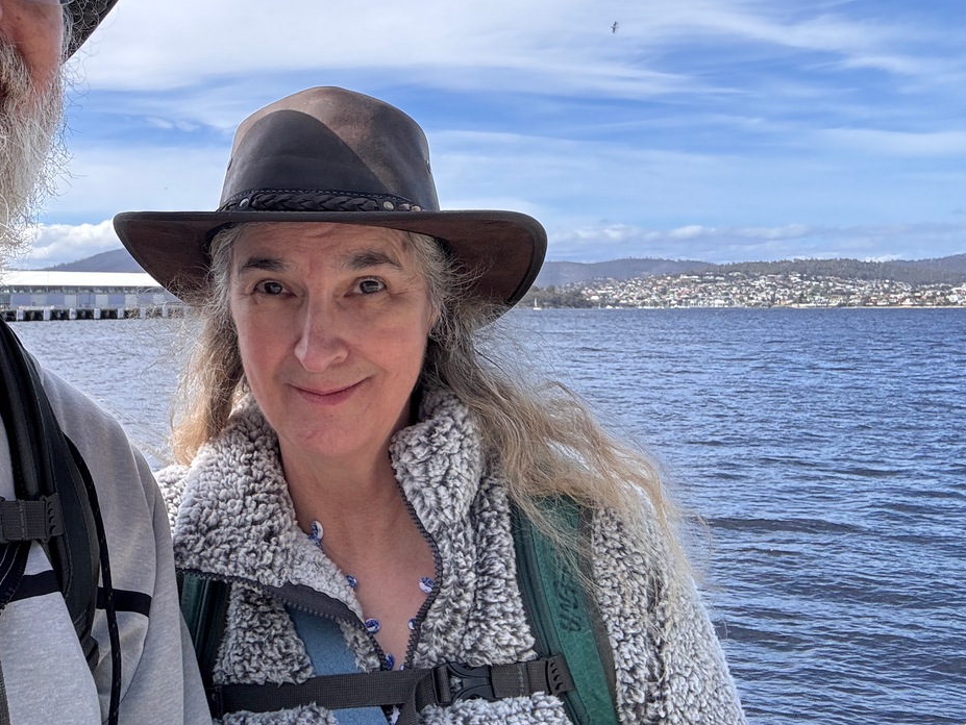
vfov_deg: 34.7
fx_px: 1117
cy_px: 126
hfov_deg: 45.5
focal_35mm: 40
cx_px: 264
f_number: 1.9
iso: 25
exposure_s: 1/1018
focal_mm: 2.69
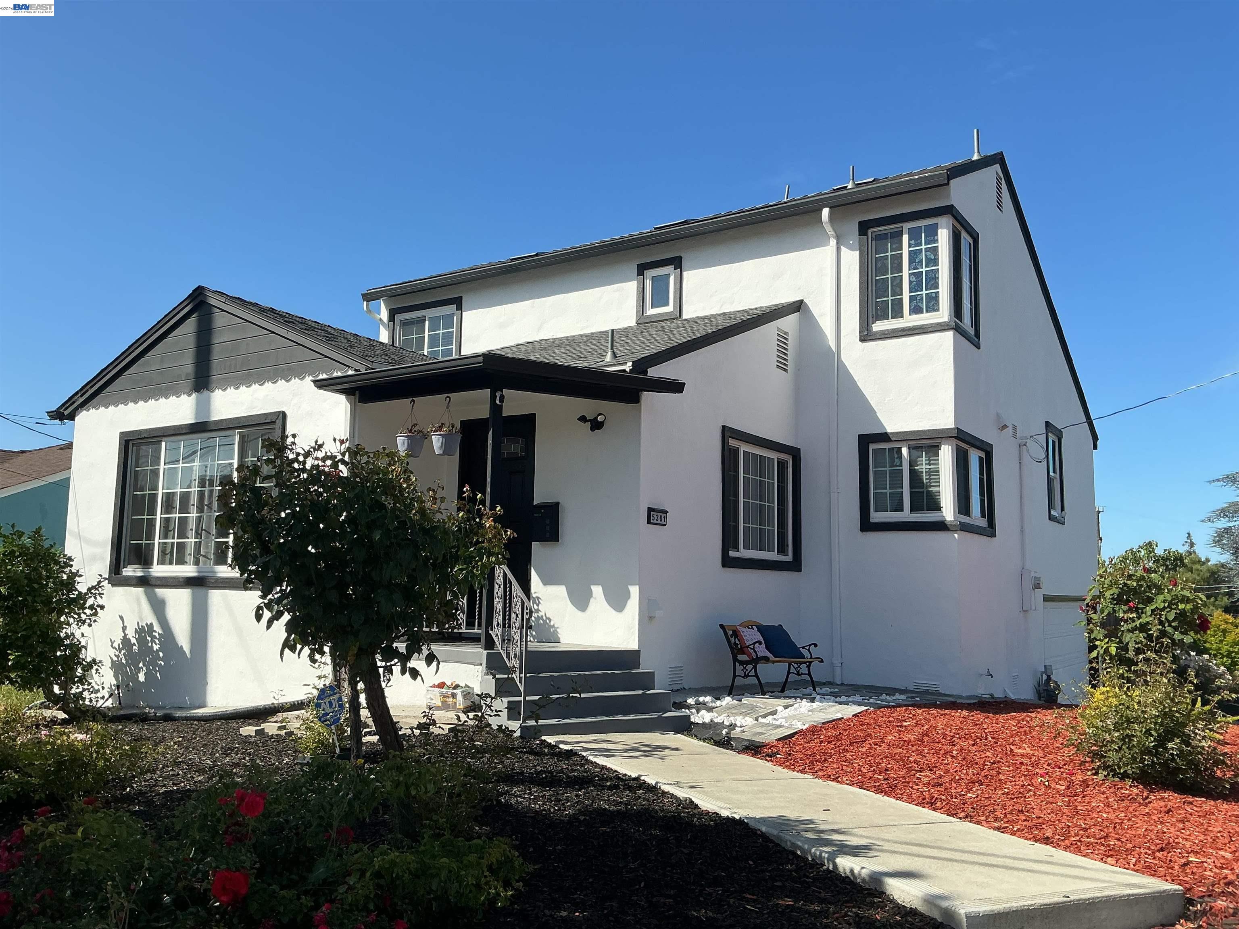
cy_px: 464
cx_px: 620
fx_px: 1038
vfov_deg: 48.2
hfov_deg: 61.7
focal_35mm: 29
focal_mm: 3
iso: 25
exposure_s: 1/1912
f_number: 1.8
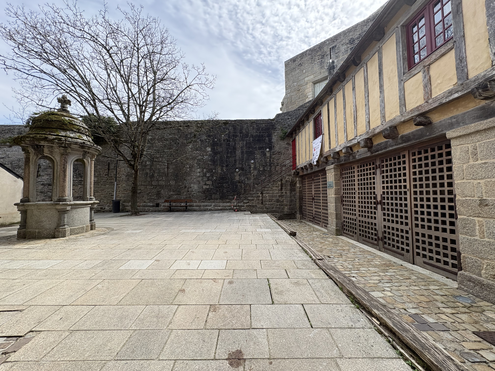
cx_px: 248
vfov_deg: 85.7
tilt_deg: +3.1
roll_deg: +0.8
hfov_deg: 102.1
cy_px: 186
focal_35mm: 14
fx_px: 200
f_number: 2.2
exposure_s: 1/700
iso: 64
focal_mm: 2.22
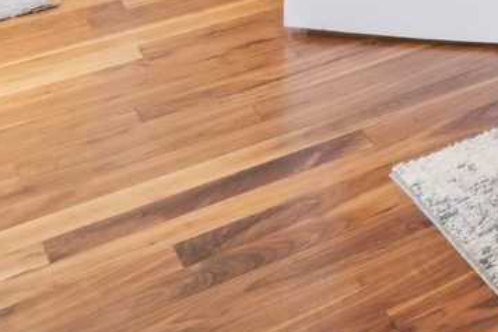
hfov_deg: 17.4
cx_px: 1018
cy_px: -491
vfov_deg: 12.7
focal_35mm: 80
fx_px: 1106
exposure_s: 1/15
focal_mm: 14
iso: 640
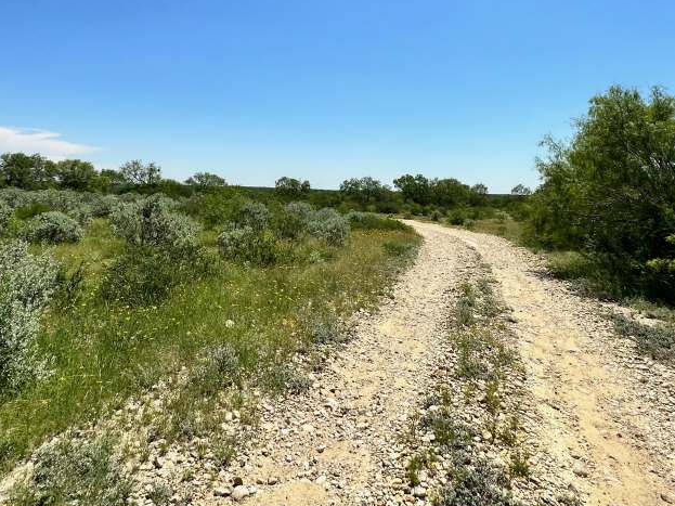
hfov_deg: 73.9
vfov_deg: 55.5
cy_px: 116
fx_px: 448
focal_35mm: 23
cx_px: 327
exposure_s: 1/3610
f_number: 2.2
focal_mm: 2.22
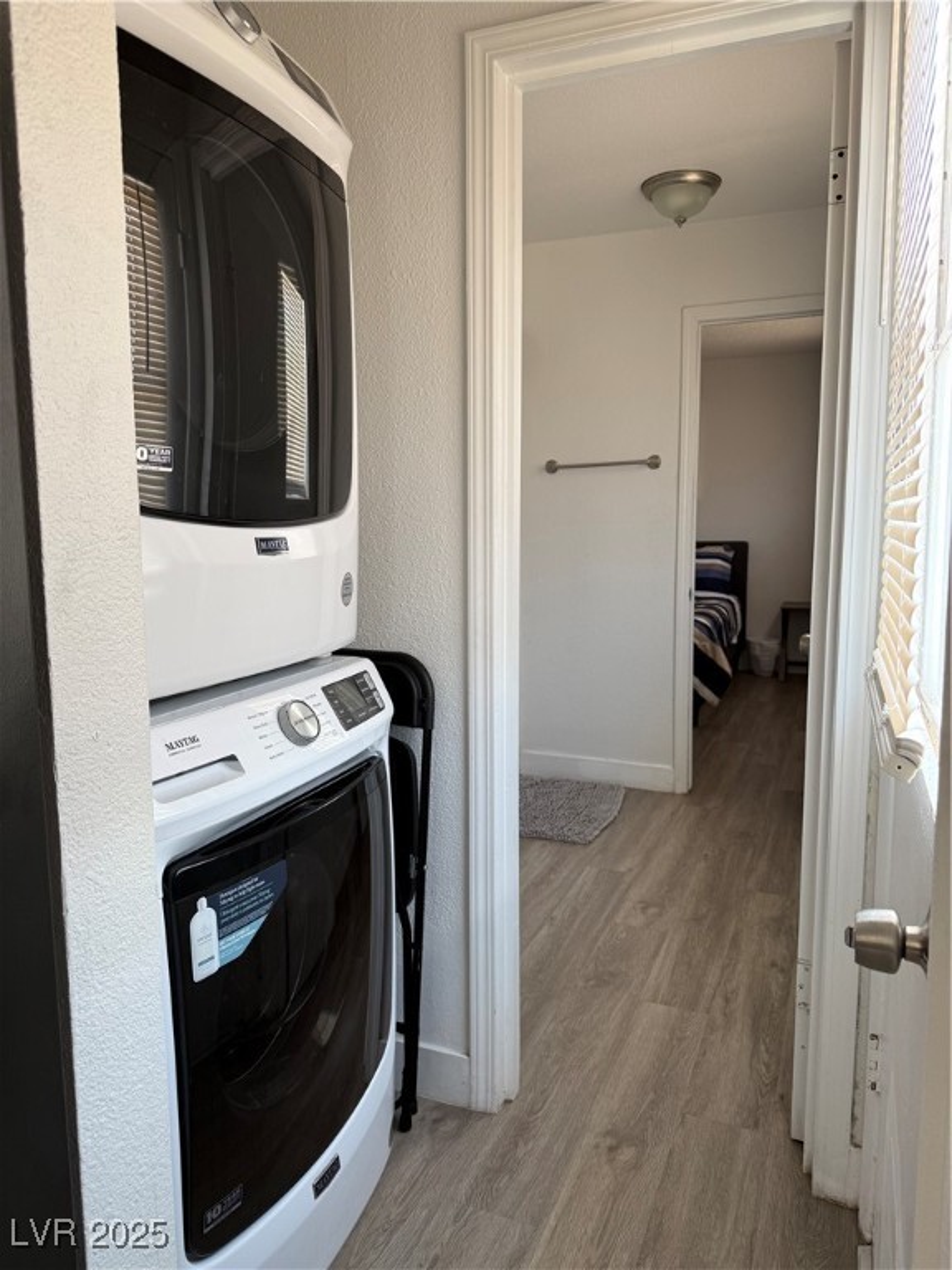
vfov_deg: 71.6
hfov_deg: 56.8
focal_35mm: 24
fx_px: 880
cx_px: 476
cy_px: 635
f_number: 1.78
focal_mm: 6.76
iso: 100
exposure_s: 1/120
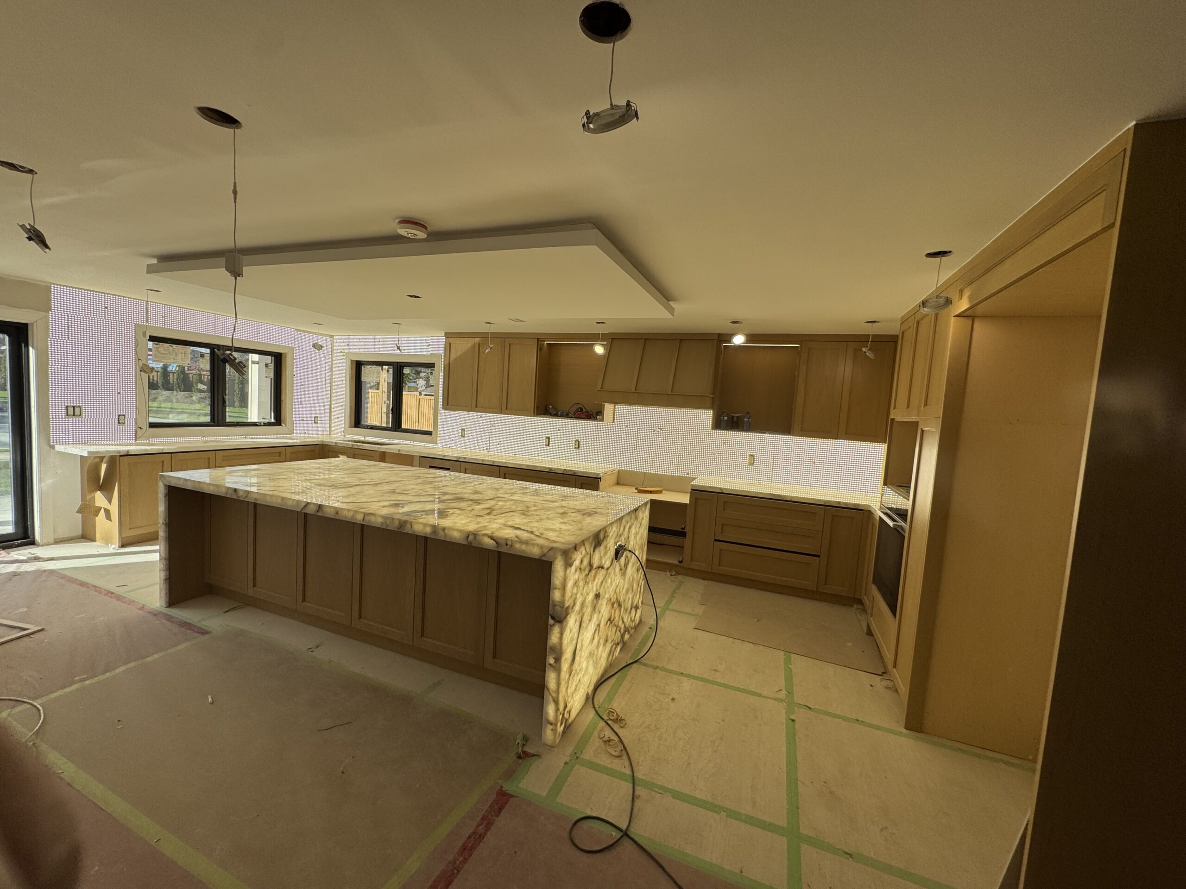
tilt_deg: -3.7
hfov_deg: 102.1
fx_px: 480
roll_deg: -3.1
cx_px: 593
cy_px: 444
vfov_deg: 85.7
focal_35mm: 14
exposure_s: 1/796
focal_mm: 2.22
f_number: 2.2
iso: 40
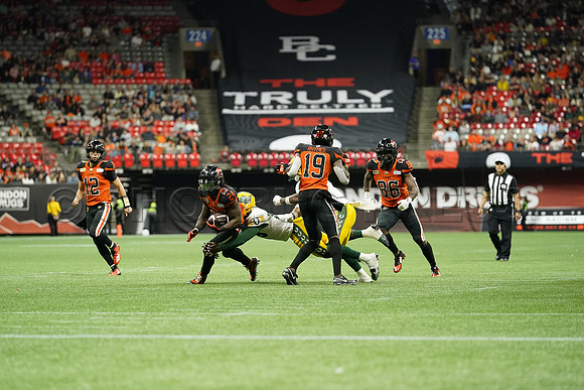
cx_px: 292
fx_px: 3245
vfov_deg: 6.9
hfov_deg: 10.3
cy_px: 195
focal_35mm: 200
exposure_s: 1/1600
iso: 5000
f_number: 3.5
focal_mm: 200
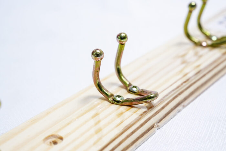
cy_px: 76
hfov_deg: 28.8
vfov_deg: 19.5
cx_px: 113
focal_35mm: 70
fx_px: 440
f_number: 10
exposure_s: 1/160
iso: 3200
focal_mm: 70
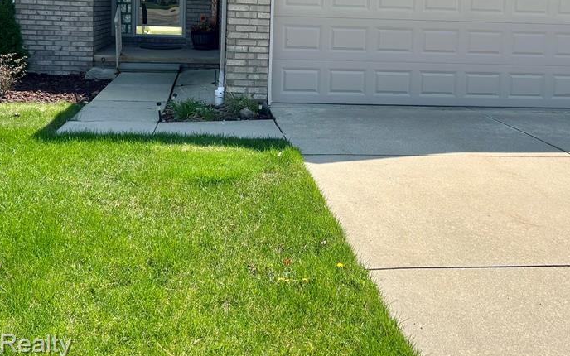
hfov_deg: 48.2
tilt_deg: -4.2
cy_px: 45
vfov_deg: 30.1
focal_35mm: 41
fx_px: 637
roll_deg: -2.1
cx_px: 293
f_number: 1.5
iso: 50
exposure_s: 1/2513
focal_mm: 5.7
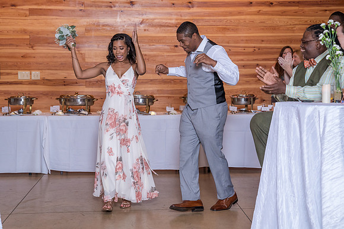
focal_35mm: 71
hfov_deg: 28.4
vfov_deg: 19.1
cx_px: 172
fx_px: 680
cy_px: 98
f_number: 4
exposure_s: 1/200
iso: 2000
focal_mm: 62
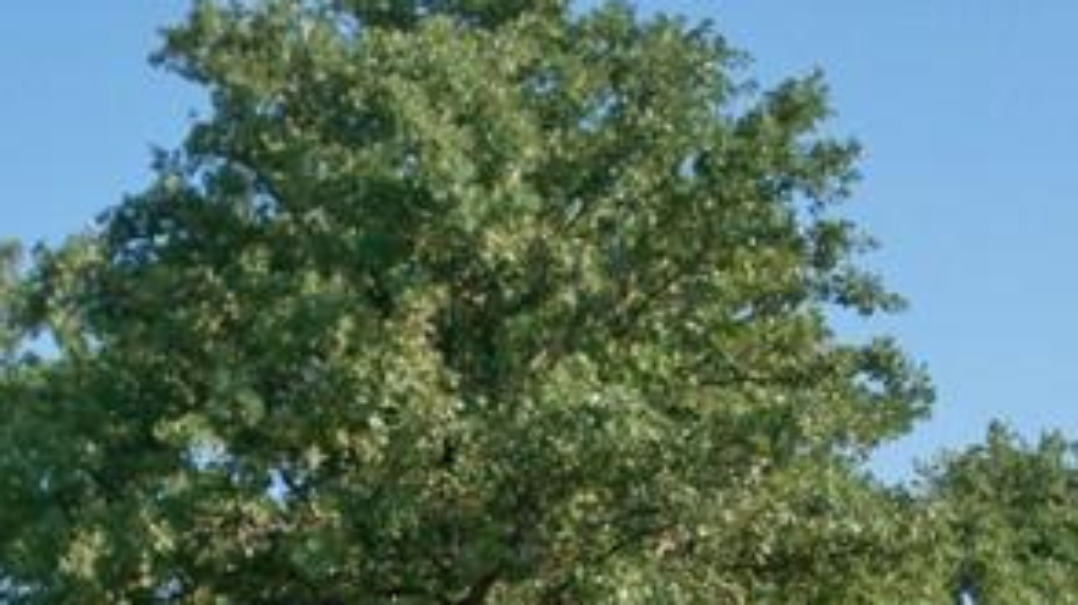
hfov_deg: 16.7
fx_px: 3657
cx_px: 345
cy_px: 821
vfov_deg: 9.3
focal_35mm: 128
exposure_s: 1/640
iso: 80
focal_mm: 9.7
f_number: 4
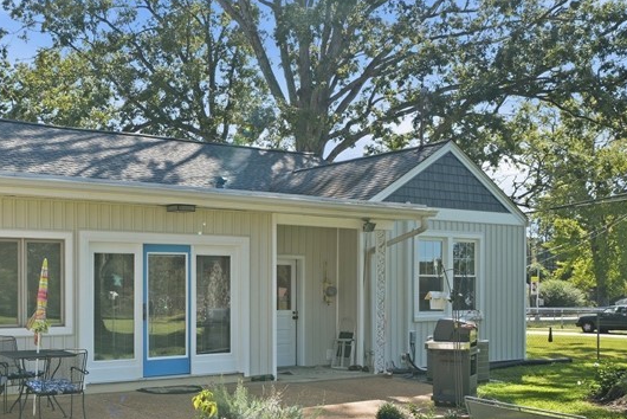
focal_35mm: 43
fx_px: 749
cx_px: 185
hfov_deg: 44.4
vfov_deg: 31.1
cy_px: 264
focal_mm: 21
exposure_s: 1/100
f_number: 8
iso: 160
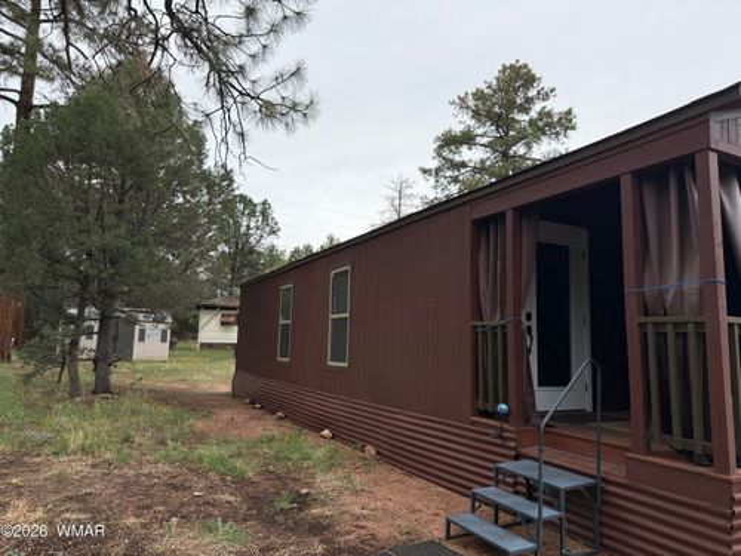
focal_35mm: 24
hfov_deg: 71.6
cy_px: 278
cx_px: 370
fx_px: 514
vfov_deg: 56.8
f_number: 1.78
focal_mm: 6.76
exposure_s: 1/2000
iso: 80
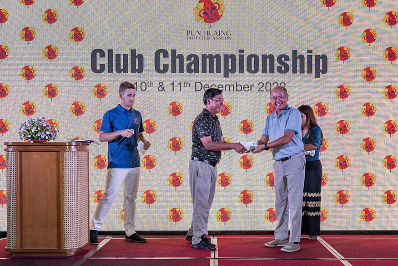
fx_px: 376
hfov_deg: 55.8
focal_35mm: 34
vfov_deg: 38.9
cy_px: 126
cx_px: 209
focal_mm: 31
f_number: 4.5
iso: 250
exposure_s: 1/200
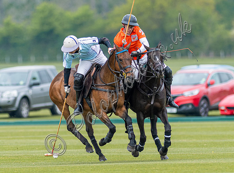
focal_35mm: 819
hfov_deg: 2.4
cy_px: 104
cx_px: 104
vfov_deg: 1.8
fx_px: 5511
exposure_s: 1/2000
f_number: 2.8
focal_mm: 300
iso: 320
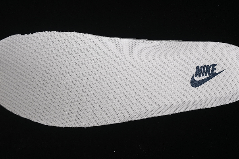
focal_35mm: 75
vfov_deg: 18.2
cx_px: 120
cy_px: 80
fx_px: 498
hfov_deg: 27.0
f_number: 7.1
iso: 160
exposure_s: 1/60
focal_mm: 50
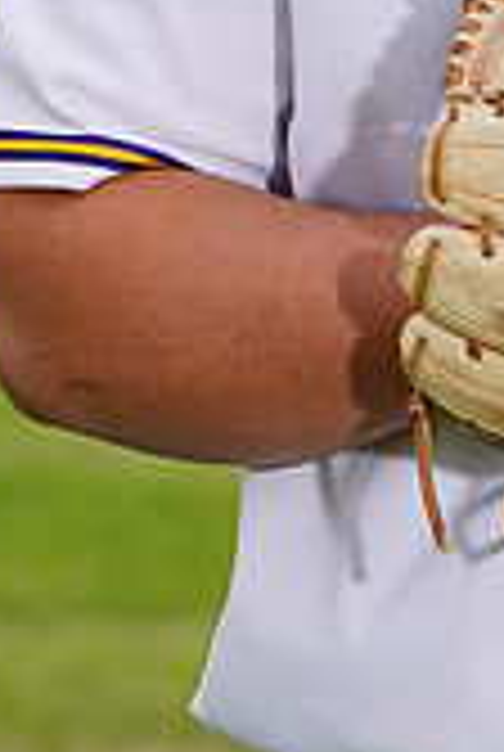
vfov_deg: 2.6
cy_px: -374
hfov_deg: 1.8
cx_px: 740
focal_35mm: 783
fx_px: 16374
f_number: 9
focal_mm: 226
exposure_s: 1/250
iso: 160
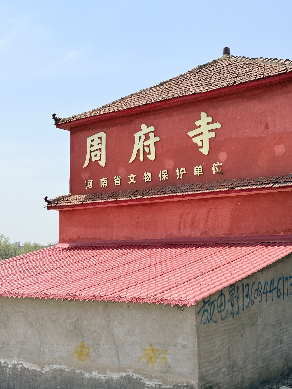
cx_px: 146
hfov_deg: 30.3
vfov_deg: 39.7
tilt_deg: +8.7
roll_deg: +0.8
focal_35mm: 48
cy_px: 194
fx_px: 540
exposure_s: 1/5587
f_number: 1.78
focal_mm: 6.76
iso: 64
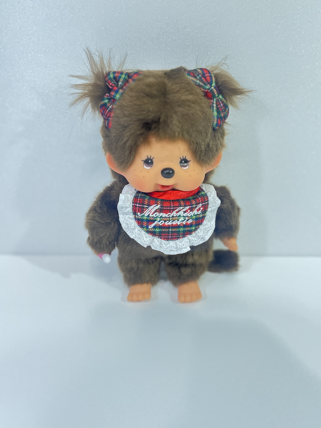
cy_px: 216
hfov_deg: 48.2
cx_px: 163
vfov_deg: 61.7
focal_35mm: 29
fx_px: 359
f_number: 1.6
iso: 500
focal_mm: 5.1
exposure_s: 1/60
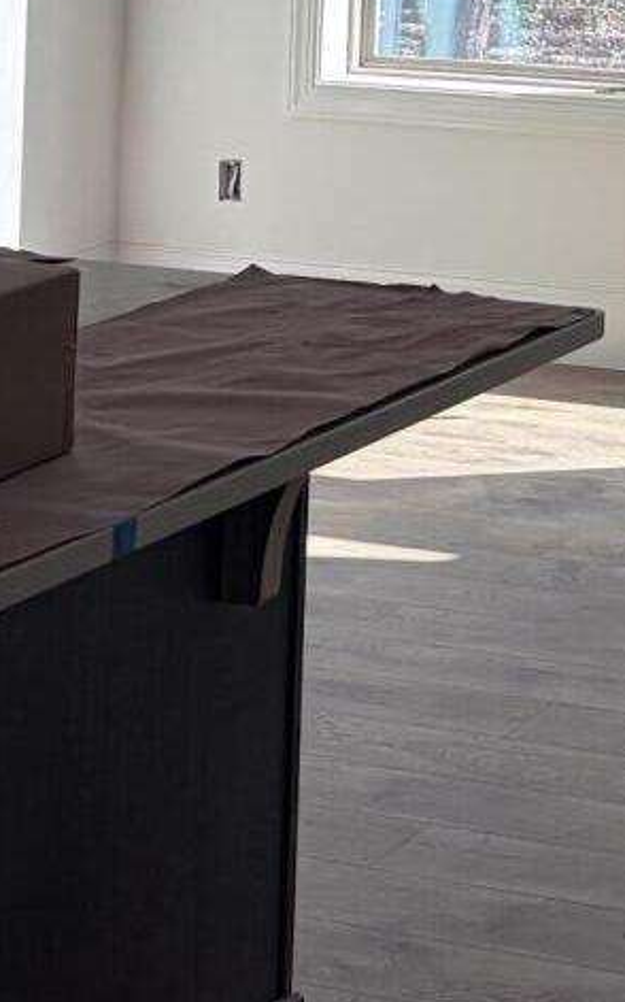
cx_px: 793
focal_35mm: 117
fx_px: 3192
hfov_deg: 10.9
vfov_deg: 16.2
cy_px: -515
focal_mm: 5.96
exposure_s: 1/475
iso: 64
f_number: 1.6
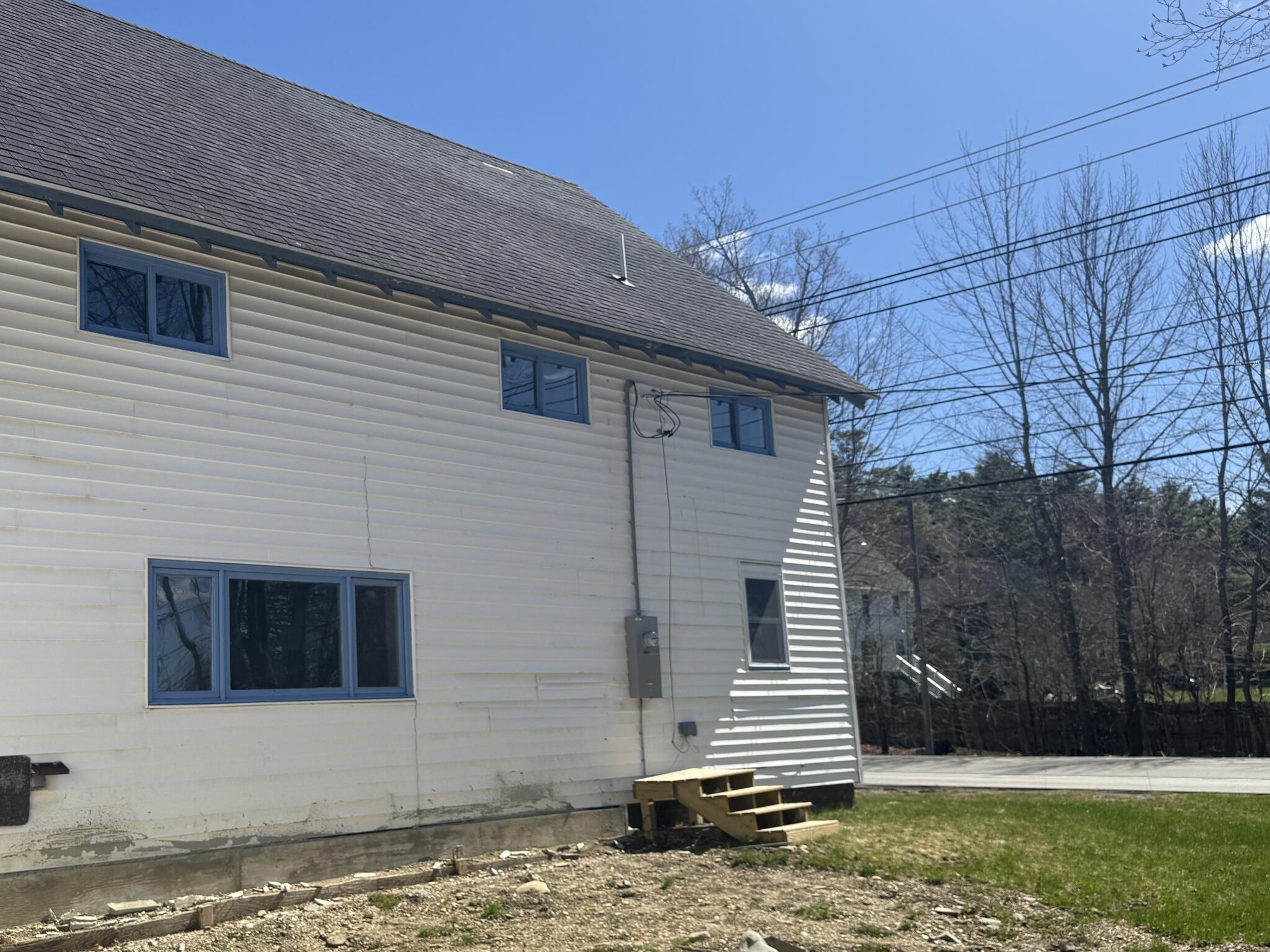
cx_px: 488
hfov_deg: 52.1
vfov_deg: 40.6
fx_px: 1284
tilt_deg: +9.4
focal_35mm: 35
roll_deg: +2.0
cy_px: 536
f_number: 1.78
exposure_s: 1/4405
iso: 80
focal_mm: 6.76
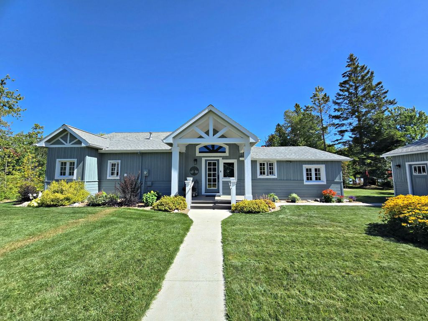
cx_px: 214
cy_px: 160
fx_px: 161
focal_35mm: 13
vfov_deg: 89.9
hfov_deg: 106.2
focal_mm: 2.2
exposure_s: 1/2192
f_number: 2.2
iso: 50
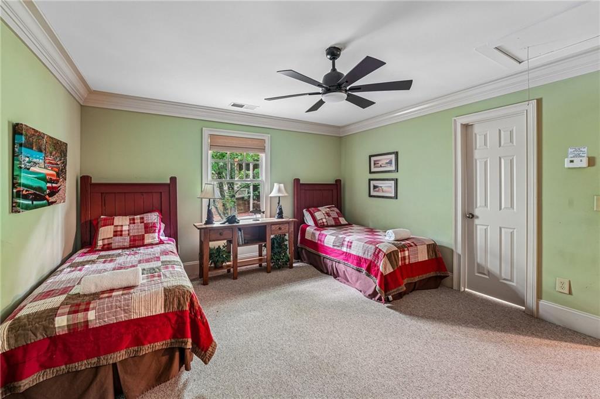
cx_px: 300
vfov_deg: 81.1
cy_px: 200
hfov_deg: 104.3
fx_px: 233
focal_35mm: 14
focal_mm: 14
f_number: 8
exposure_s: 1/1.25
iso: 400
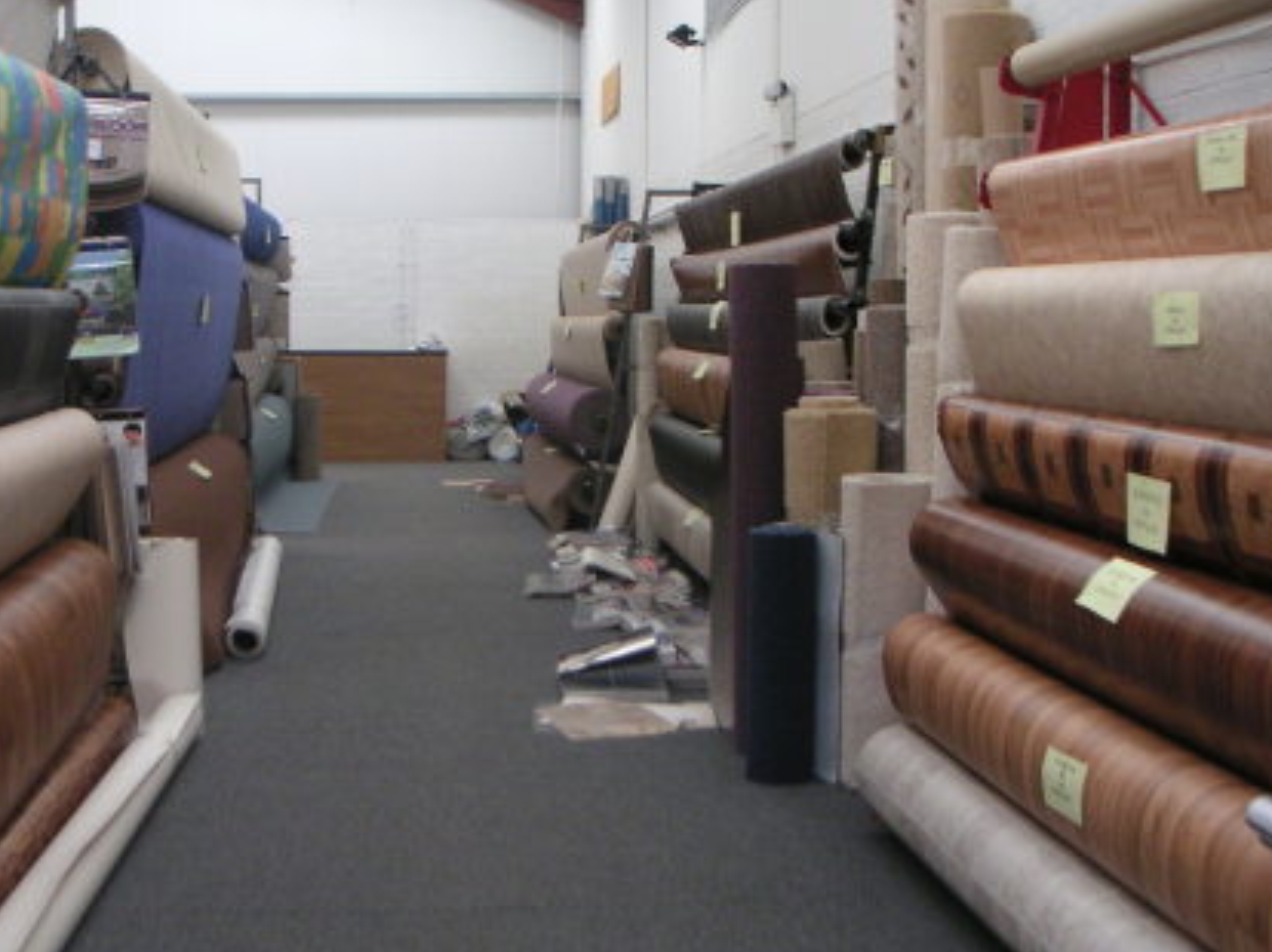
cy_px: 488
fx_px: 1726
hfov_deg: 40.3
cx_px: 507
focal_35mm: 47
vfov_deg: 30.8
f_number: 2.8
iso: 125
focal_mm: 6
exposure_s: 1/45
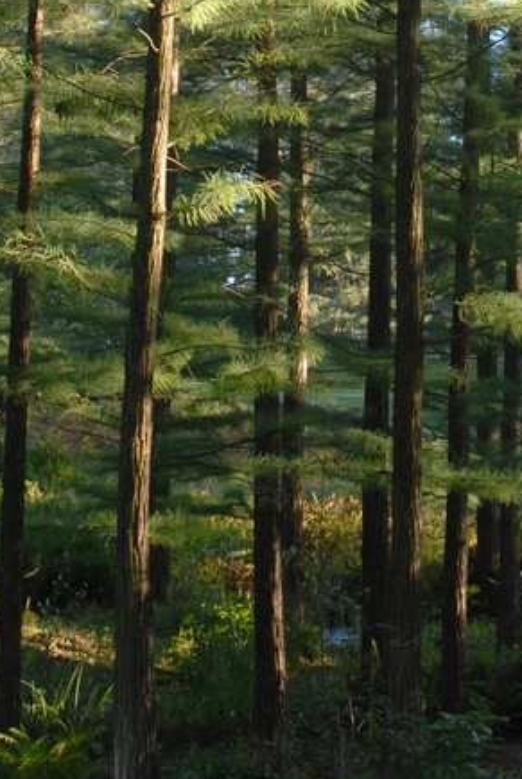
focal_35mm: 99
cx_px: 374
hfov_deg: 13.8
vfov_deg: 20.1
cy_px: 48
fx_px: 2145
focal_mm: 28
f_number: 5
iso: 400
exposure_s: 1/100
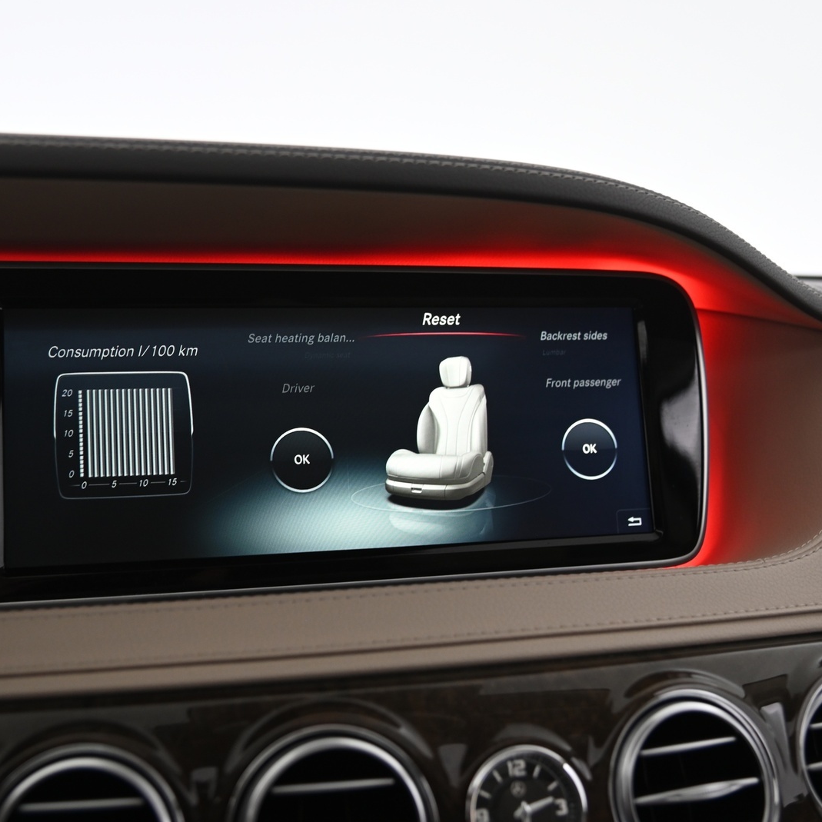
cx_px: 364
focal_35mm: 40
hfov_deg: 41.8
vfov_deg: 41.9
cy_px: 413
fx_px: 1075
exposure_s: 1/20
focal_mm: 31
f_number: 4
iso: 1000
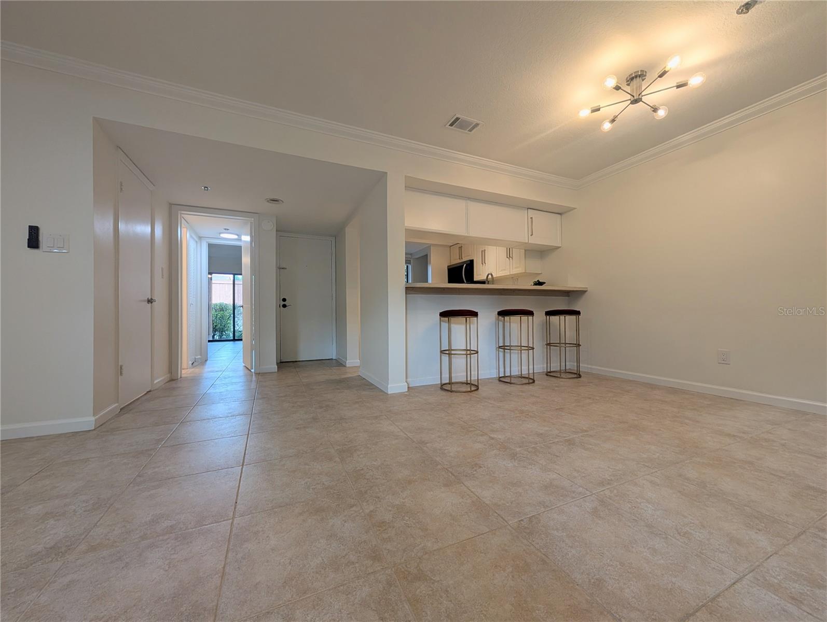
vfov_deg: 94.6
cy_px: 311
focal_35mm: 12
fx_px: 287
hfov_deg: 110.5
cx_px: 414
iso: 48
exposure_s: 1/60
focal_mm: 2.02
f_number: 1.7
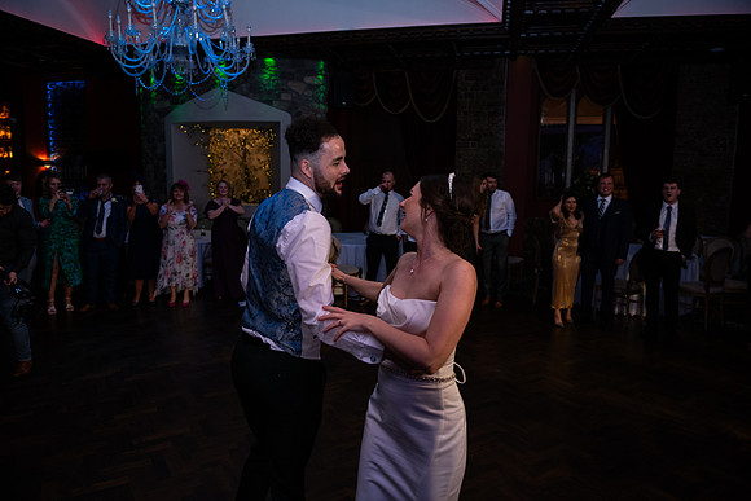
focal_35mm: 24
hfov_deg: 73.7
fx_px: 501
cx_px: 376
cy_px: 250
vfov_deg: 53.2
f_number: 3.5
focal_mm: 24
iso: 800
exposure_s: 1/160
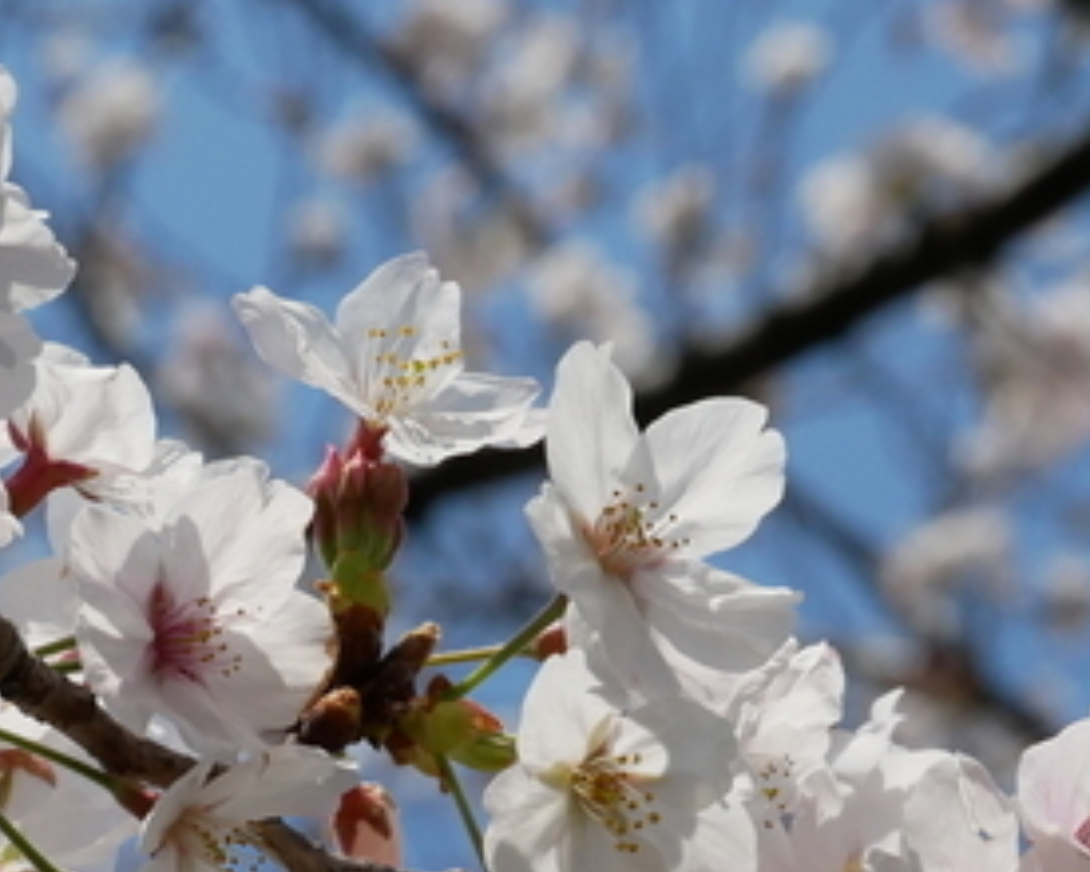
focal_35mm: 256
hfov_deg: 7.5
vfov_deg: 6.0
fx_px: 8259
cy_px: 826
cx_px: 369
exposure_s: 1/1600
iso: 800
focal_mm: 60
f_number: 11
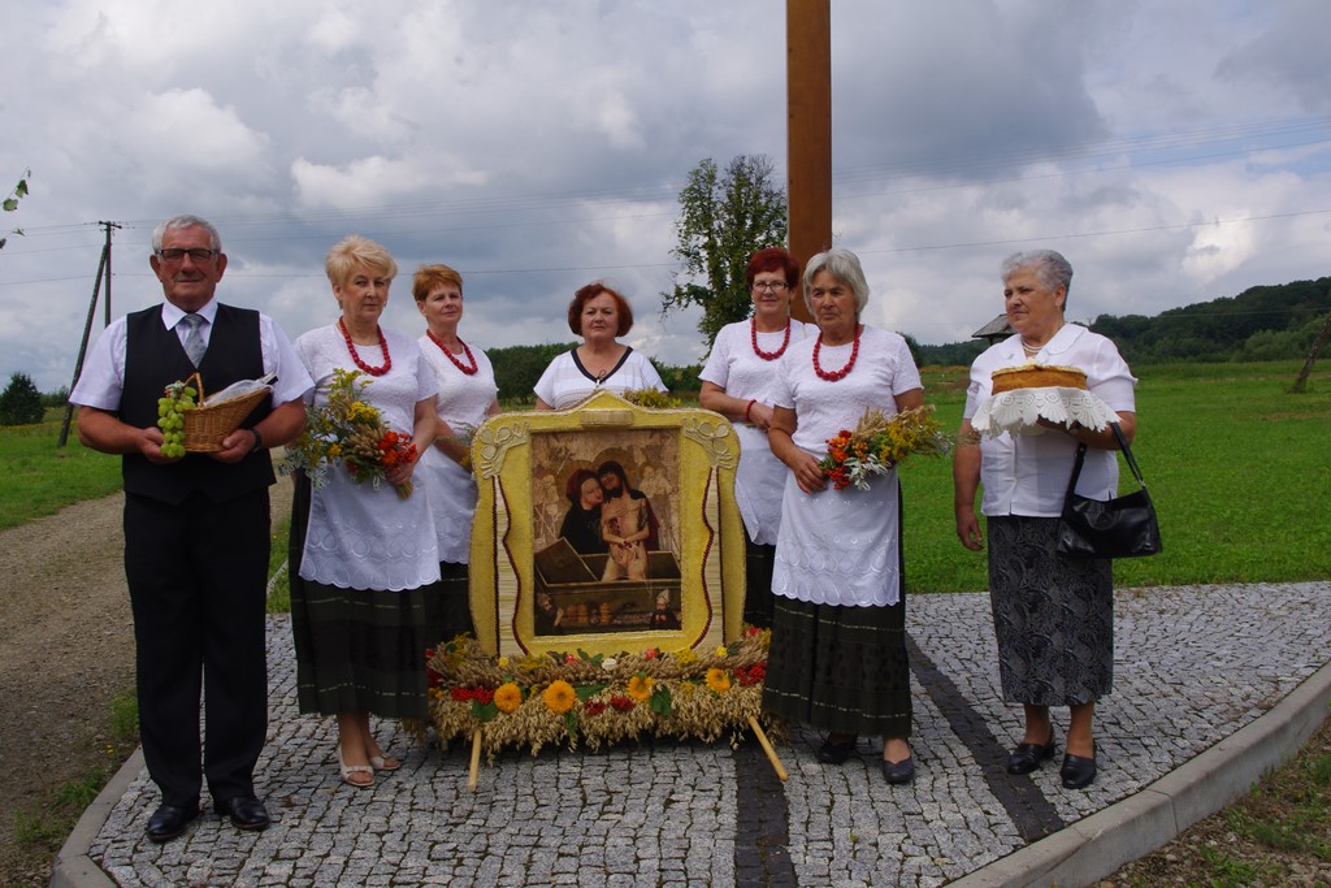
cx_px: 666
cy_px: 444
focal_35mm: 36
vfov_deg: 36.9
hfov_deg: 53.1
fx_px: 1331
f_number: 13
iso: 200
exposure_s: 1/180
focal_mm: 24.38
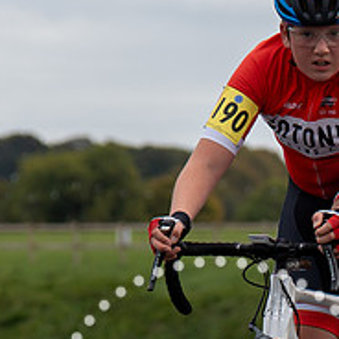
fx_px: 5839
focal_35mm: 527
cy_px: 329
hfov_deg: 3.3
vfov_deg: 3.3
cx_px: 336
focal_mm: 87
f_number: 3.5
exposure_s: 1/1000
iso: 125
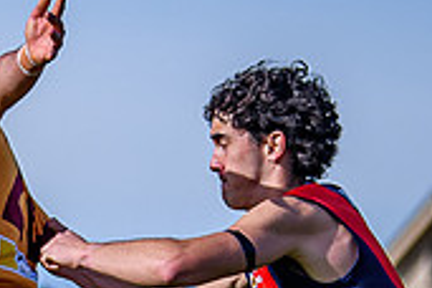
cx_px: -102
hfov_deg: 2.4
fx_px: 10139
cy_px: 462
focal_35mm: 845
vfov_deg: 1.6
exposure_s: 1/3200
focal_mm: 102
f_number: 2.8
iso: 100
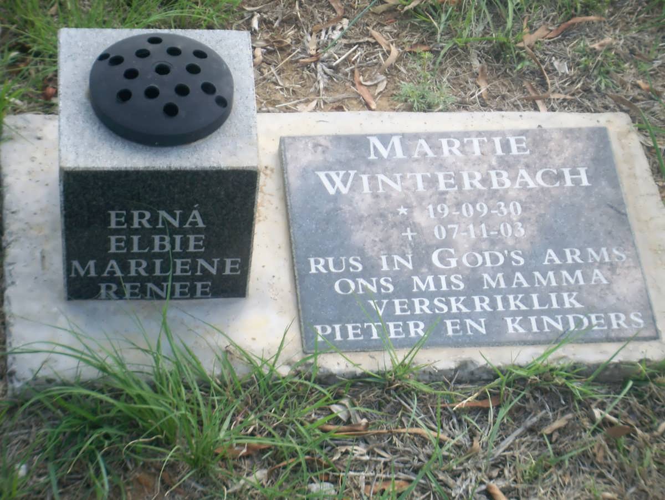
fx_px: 1750
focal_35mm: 91
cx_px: 332
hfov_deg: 21.5
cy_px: 250
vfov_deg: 16.3
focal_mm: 15.2
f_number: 4.3
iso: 64
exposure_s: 1/125
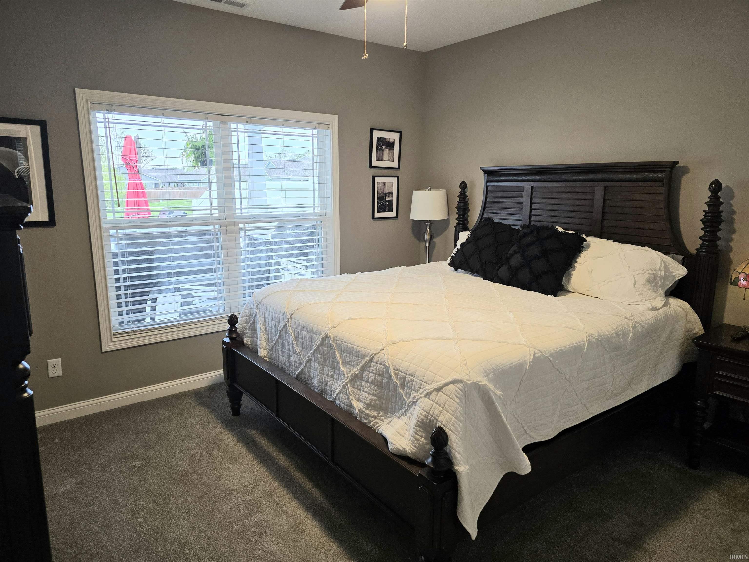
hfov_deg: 73.9
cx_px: 374
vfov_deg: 58.9
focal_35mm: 23
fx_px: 498
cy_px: 281
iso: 320
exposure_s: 1/120
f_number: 1.7
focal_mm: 6.3
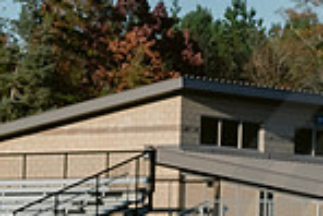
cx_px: 572
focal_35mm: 373
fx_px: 3350
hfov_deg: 5.4
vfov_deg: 3.7
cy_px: 361
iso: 1250
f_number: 10
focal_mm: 95
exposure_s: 1/2500
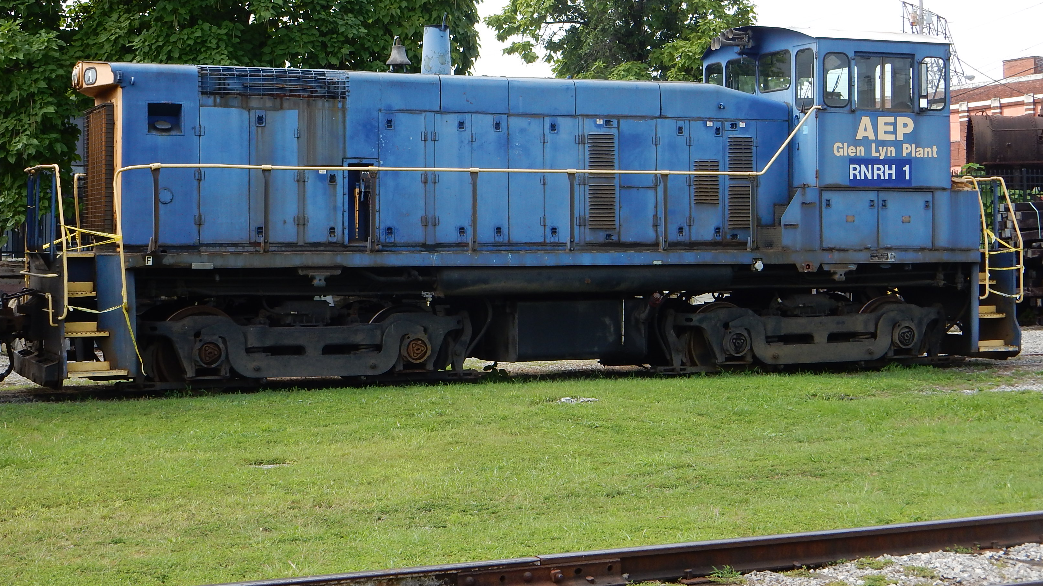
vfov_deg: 18.2
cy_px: 195
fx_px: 1825
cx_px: 517
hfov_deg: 31.9
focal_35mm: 66
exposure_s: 1/400
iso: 125
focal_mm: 10.7
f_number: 4.5
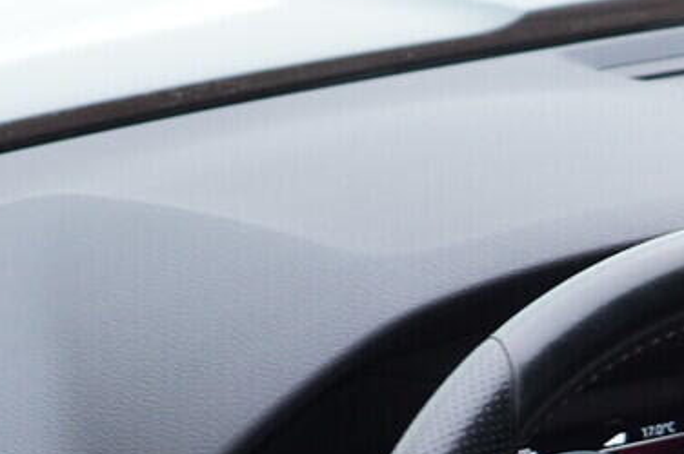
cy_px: 828
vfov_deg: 9.4
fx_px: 2620
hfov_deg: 14.1
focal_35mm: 138
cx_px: 961
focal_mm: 24
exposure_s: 1/40
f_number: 2.8
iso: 200
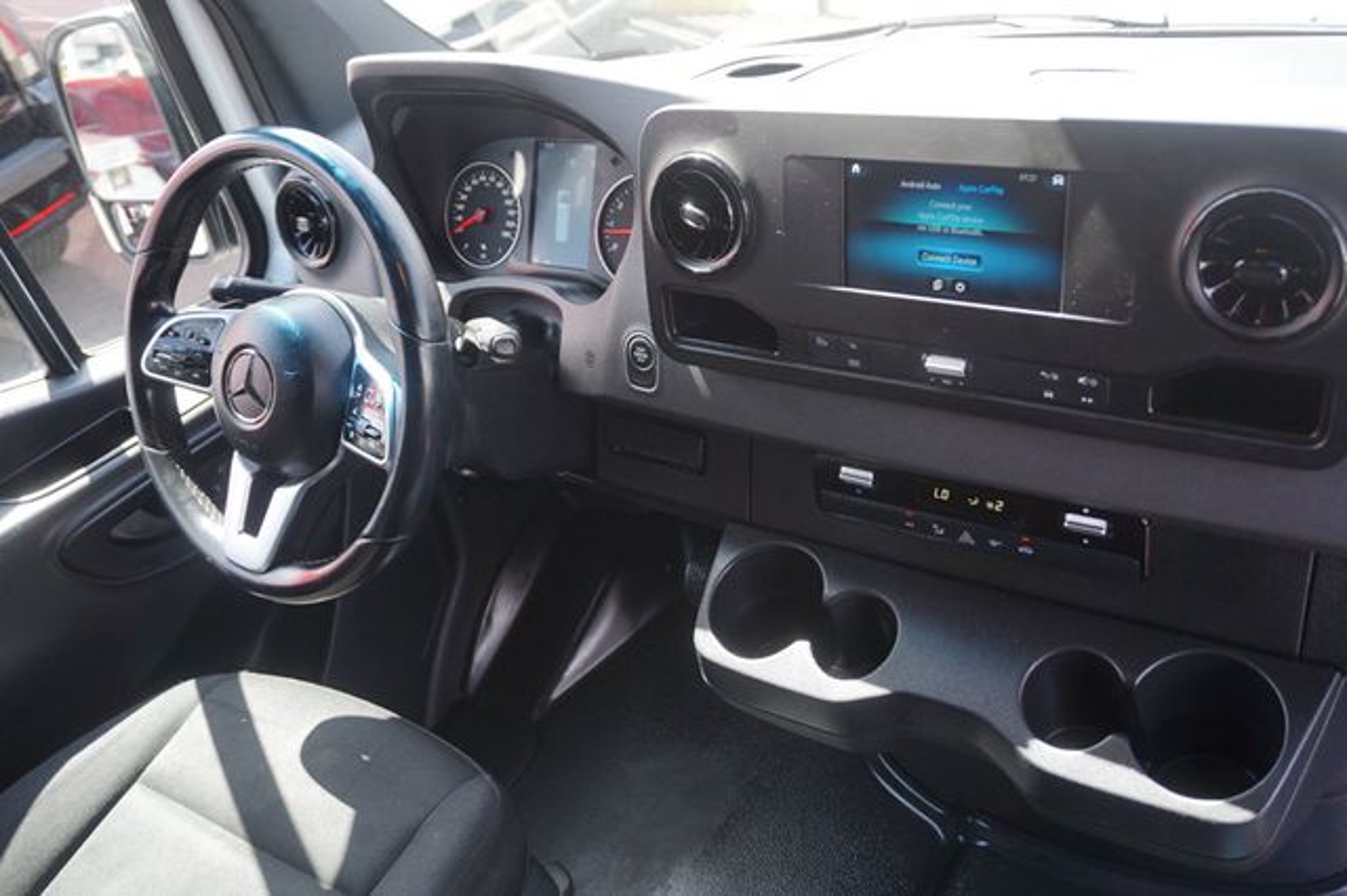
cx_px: 674
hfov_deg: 55.1
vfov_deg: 38.3
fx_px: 1290
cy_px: 448
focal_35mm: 34
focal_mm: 23
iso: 160
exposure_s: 1/60
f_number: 4
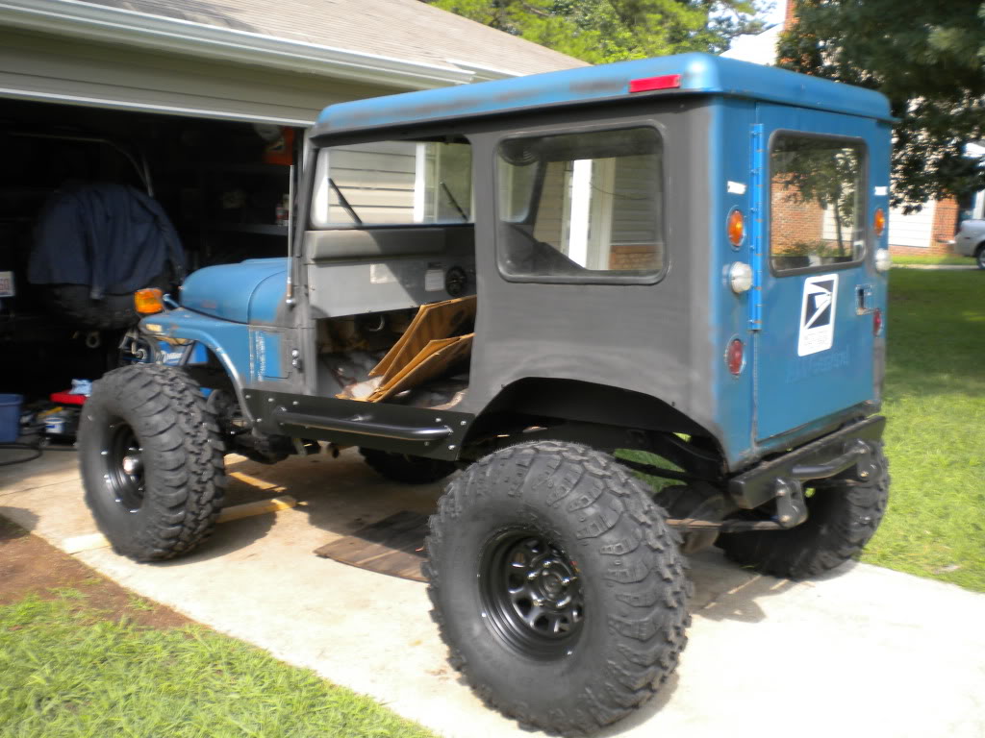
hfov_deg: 52.6
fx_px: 996
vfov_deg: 40.7
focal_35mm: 35
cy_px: 369
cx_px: 492
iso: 80
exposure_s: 1/136
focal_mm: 6.3
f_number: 4.6
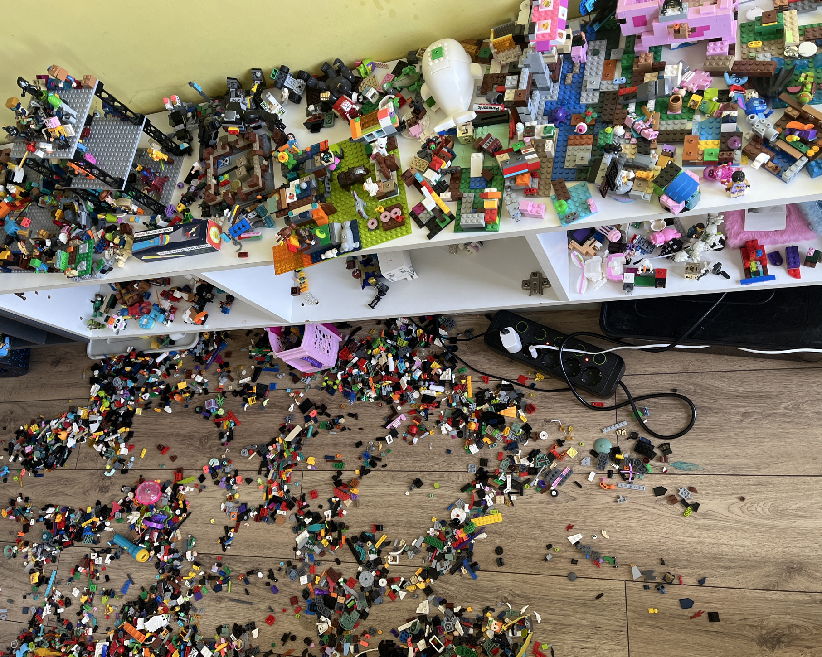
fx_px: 681
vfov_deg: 51.5
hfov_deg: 62.2
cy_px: 324
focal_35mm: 28
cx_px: 400
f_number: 1.6
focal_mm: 5.1
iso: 125
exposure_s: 1/68
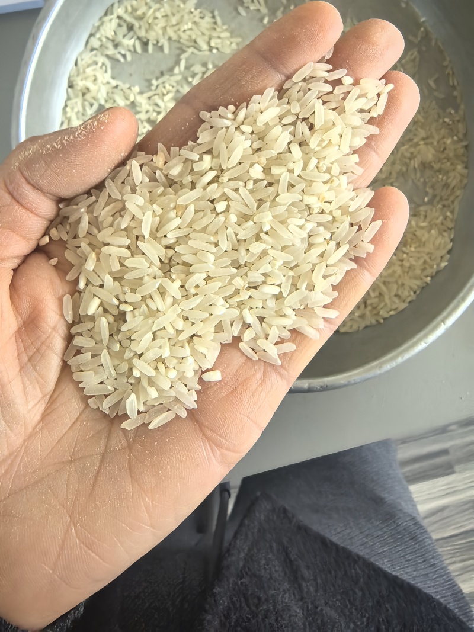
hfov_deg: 51.3
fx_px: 493
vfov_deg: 65.3
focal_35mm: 27
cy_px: 316
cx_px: 237
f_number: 2.2
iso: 160
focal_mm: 1.76
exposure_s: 1/50
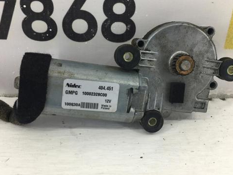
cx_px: 116
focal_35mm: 39
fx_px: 263
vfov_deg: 36.8
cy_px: 78
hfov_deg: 47.9
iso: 32
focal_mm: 4.15
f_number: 2.2
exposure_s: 1/50
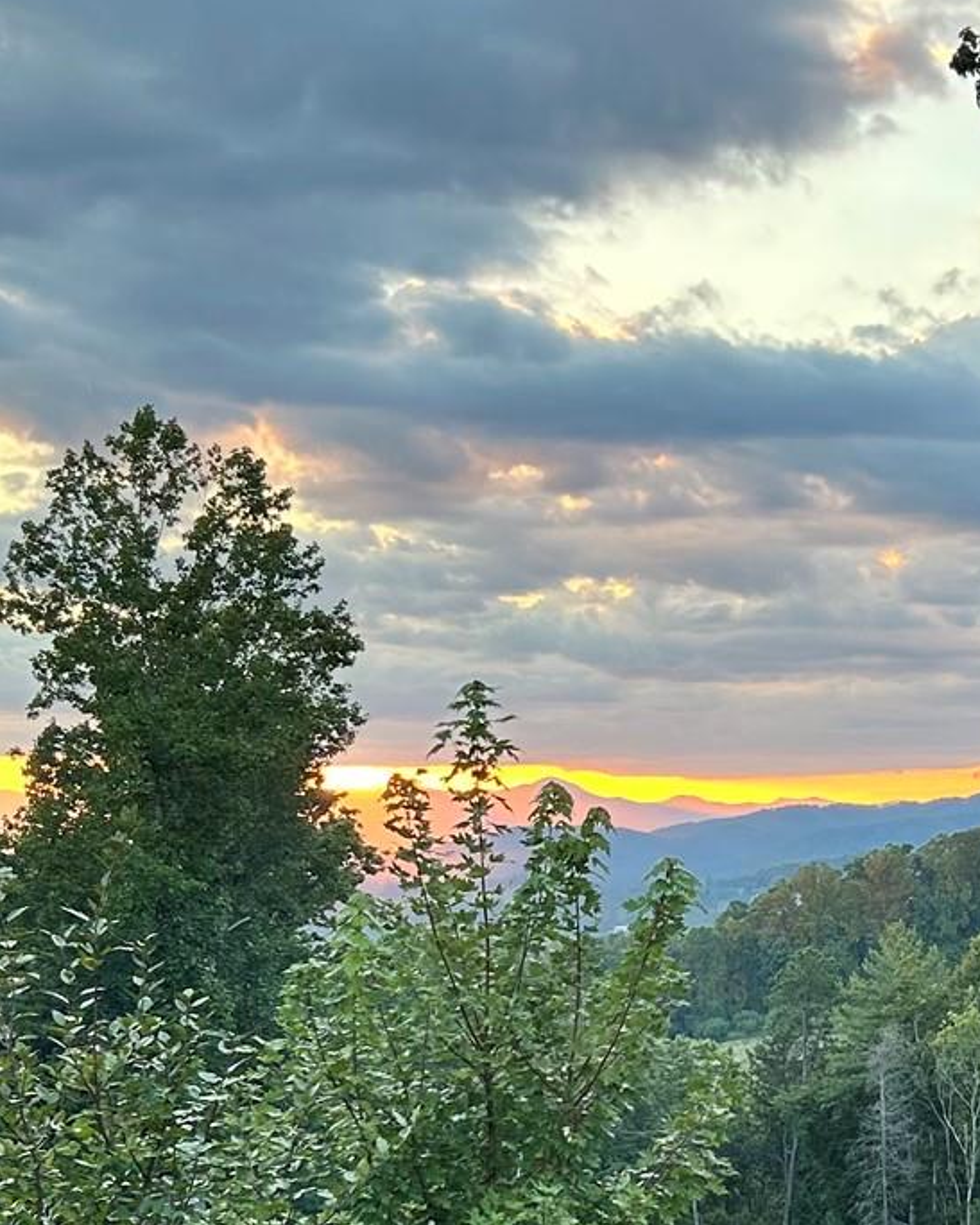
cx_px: 799
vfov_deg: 24.8
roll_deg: +0.9
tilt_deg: -1.7
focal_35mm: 76
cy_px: 883
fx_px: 2756
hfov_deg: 19.9
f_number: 1.5
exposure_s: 1/158
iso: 40
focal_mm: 5.7
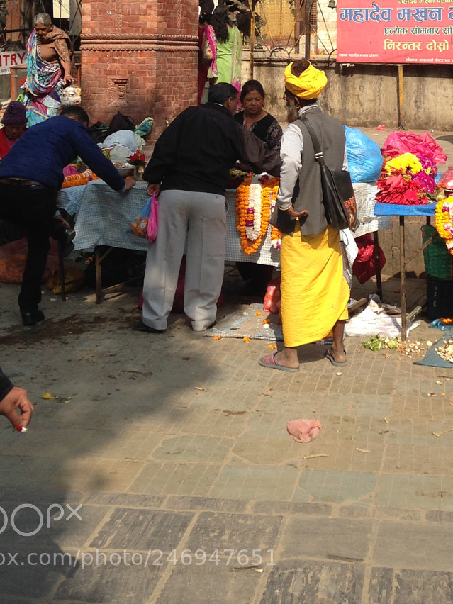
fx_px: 1082
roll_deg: -1.6
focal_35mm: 62
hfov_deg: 23.4
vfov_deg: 29.7
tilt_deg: +2.5
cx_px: 332
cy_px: 46
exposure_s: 1/935
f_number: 2.4
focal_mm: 4.12
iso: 50
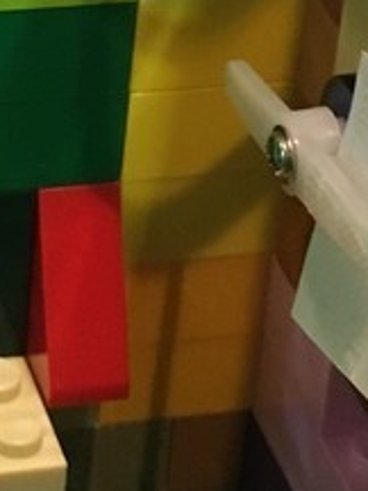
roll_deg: -5.0
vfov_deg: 12.1
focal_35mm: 161
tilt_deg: -34.4
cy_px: -20
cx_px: -59
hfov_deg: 9.1
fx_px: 2282
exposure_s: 1/17
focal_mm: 4.15
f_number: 2.2
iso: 250
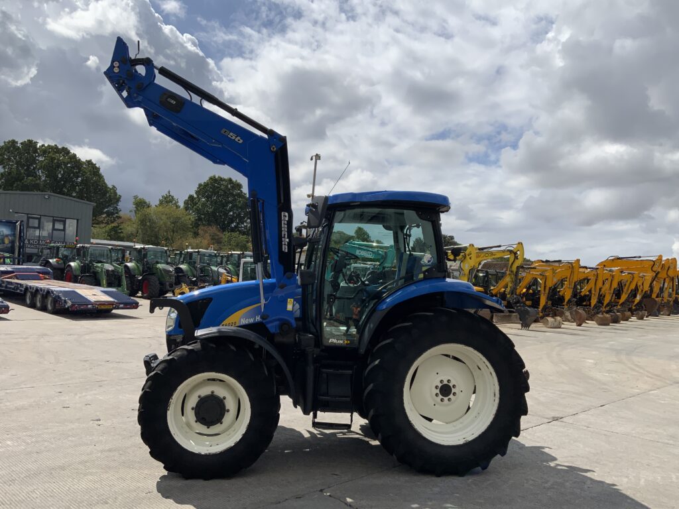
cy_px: 254
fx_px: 569
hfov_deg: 61.7
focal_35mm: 29
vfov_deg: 48.2
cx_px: 340
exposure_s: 1/4065
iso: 16
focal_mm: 3
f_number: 1.8
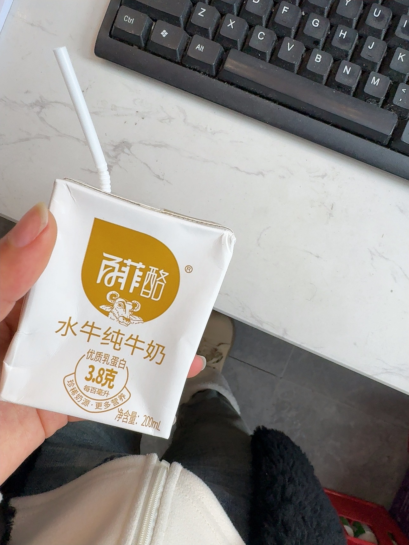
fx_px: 331
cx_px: 204
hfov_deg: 63.4
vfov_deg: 79.0
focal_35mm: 21
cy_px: 272
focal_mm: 2.22
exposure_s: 1/120
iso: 100
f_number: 2.2
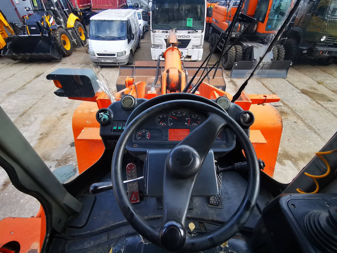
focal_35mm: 16
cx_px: 168
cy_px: 126
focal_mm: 2.35
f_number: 2.2
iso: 50
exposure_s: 1/120
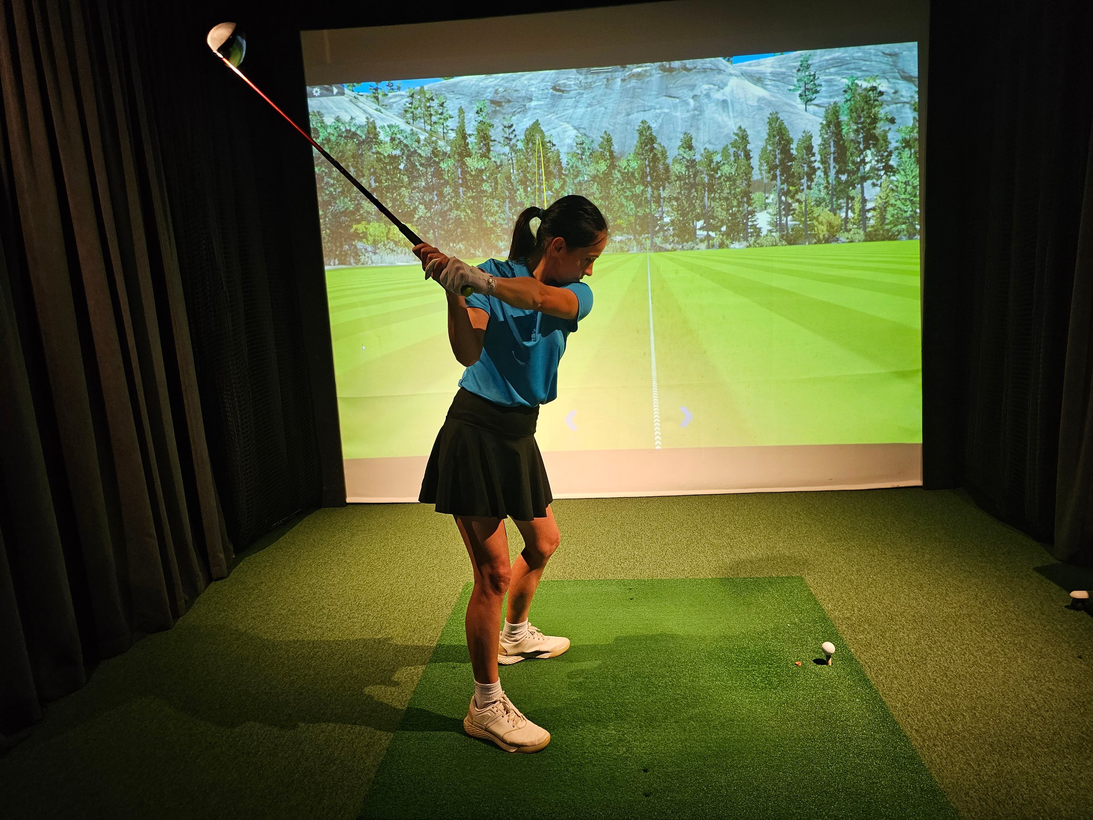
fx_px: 726
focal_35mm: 23
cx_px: 546
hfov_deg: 73.9
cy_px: 410
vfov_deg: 58.9
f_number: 1.7
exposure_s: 1/37
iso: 250
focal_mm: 6.3
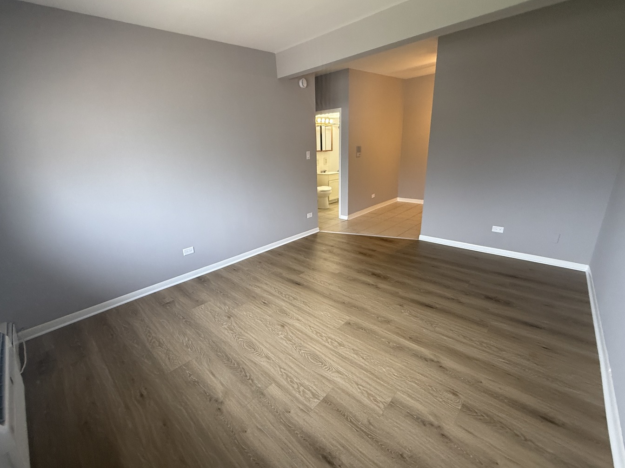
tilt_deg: -11.5
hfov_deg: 98.2
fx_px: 271
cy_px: 226
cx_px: 305
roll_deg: +2.4
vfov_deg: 81.7
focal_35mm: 15
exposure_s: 1/120
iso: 200
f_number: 2.2
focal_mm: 2.22
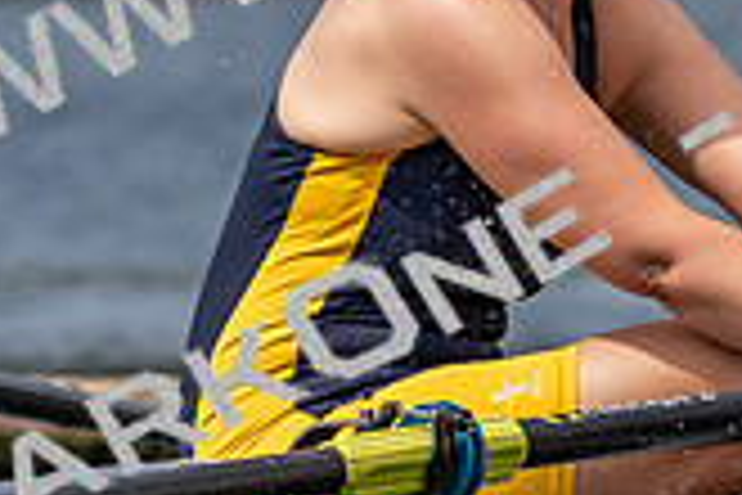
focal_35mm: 1066
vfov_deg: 1.3
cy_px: 155
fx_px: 21970
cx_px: 477
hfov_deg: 1.9
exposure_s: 1/1600
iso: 250
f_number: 6.3
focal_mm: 303
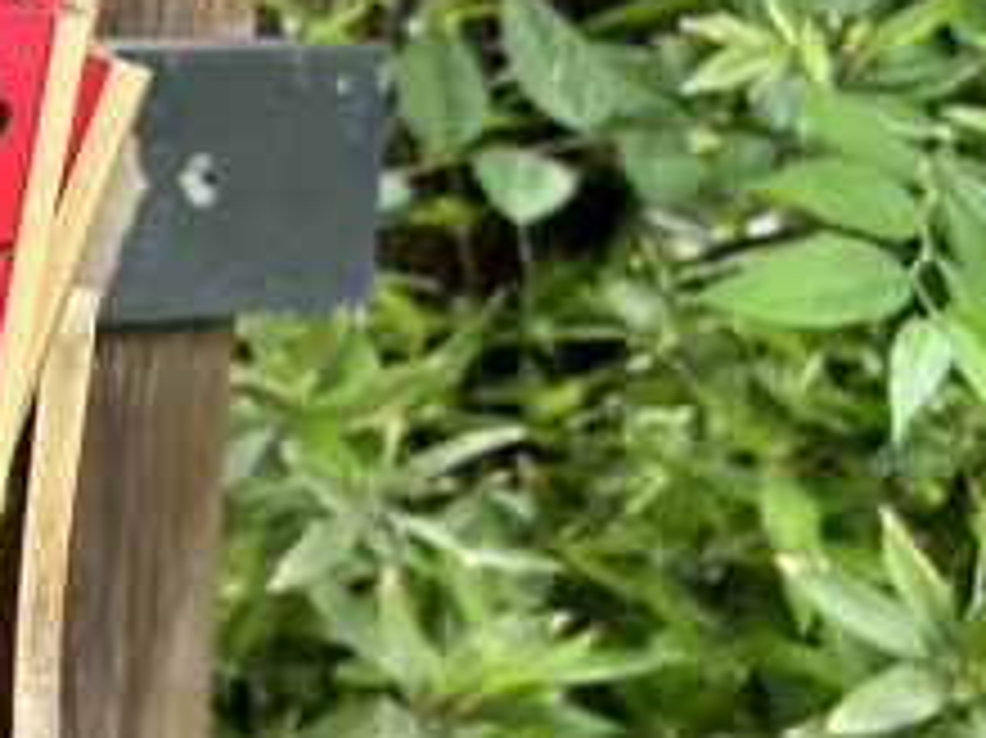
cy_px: 578
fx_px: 2363
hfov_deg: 20.8
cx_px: -392
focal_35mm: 83
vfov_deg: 17.6
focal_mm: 5.96
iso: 40
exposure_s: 1/121
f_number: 1.6
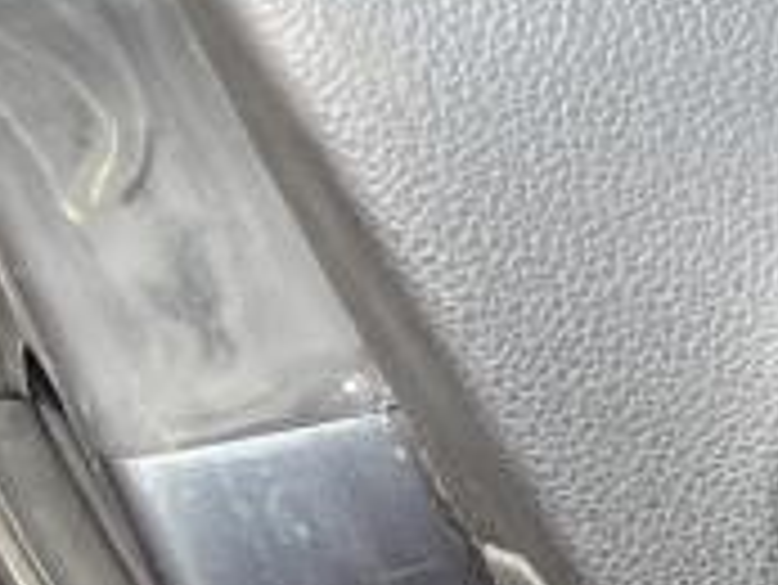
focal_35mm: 185
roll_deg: -1.3
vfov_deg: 7.9
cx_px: 2298
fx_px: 4161
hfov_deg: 8.8
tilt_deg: -39.2
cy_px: 873
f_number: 1.6
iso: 32
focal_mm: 5.1
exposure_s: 1/326
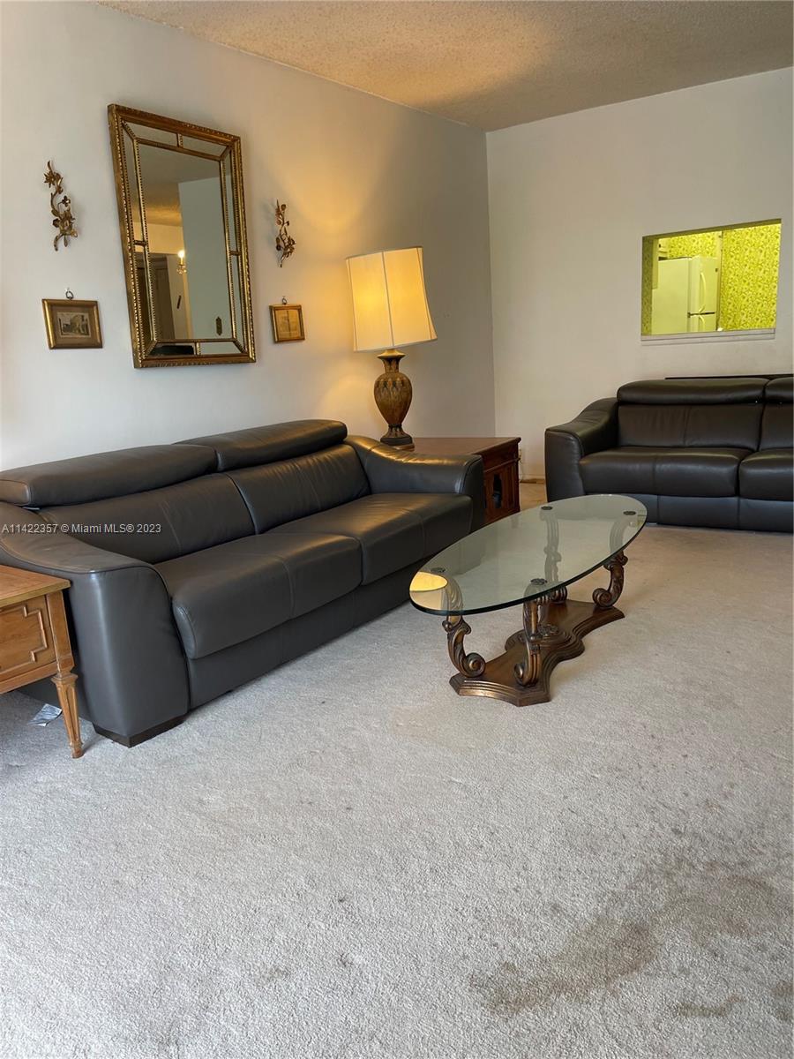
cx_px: 397
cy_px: 530
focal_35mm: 26
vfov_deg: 67.3
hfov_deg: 53.1
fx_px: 795
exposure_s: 1/120
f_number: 1.6
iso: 100
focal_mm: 5.1
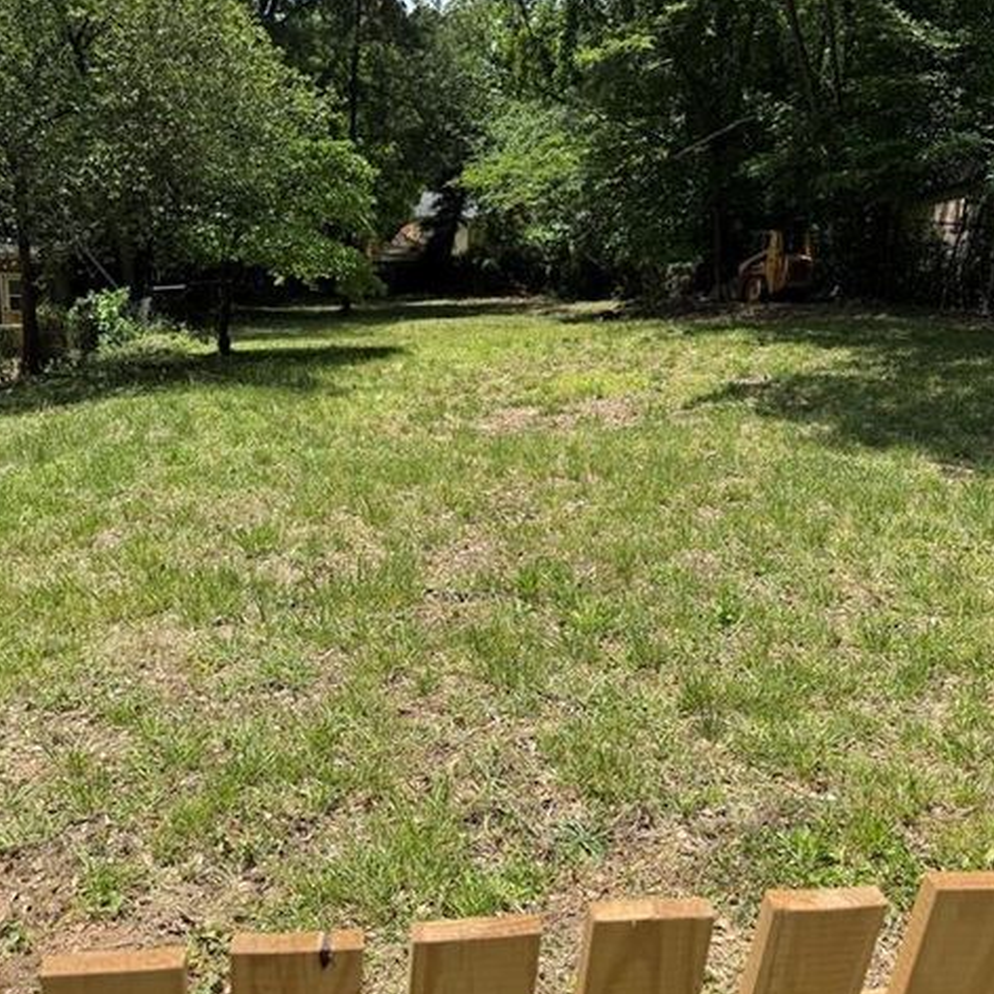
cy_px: 511
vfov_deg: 54.0
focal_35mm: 30
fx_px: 975
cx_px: 512
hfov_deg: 54.0
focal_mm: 6.76
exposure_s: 1/2703
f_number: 1.78
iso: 80
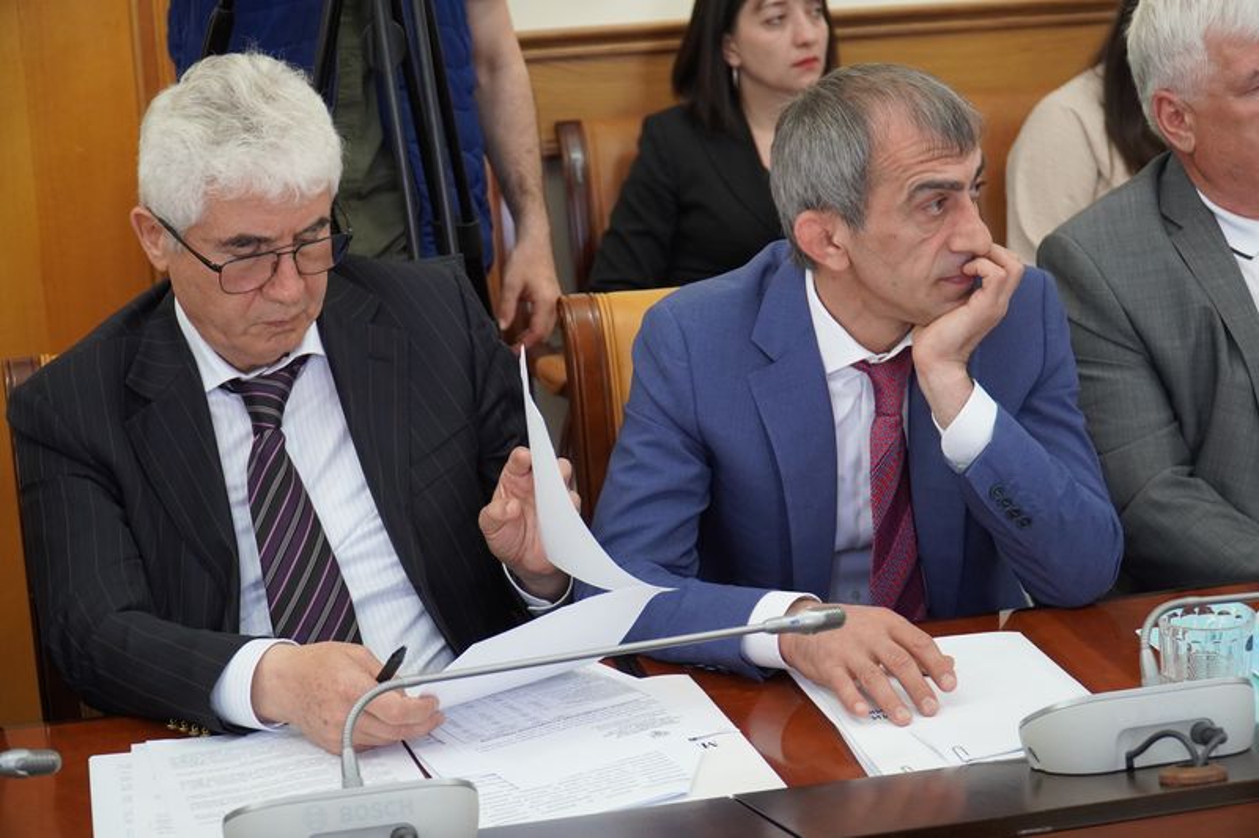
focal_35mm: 68
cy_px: 419
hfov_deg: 29.9
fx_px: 2360
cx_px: 630
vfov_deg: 20.2
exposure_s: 1/160
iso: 1600
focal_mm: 45
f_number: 4
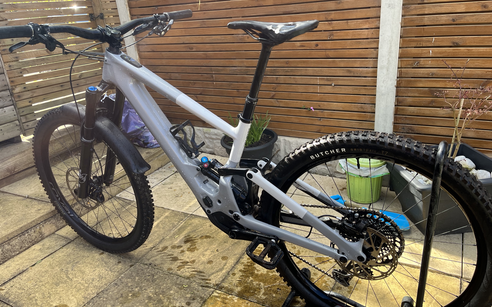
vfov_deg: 44.5
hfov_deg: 66.5
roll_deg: +6.3
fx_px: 375
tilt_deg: -22.8
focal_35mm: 28
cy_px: 162
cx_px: 245
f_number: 1.6
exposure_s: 1/389
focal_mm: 5.1
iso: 50
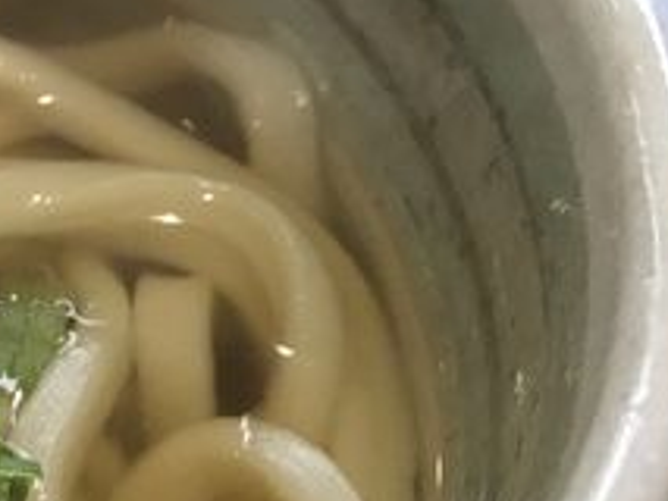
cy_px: 321
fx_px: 2066
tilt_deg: -48.6
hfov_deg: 15.5
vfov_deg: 13.8
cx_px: -566
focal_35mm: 107
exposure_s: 1/120
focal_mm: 3.99
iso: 40
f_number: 1.8
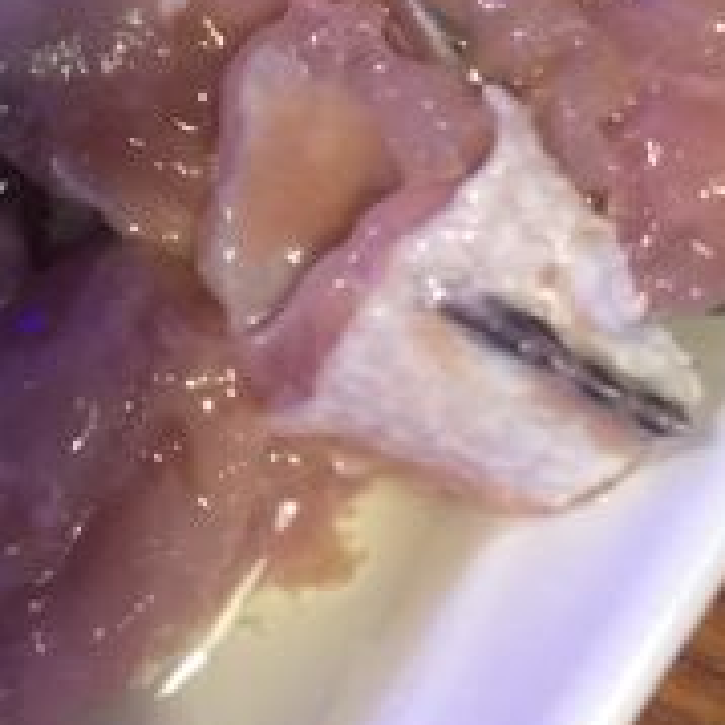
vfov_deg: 16.1
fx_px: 2370
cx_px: 213
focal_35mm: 100
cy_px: -324
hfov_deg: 17.3
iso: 125
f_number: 2.2
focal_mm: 4.15
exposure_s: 1/10
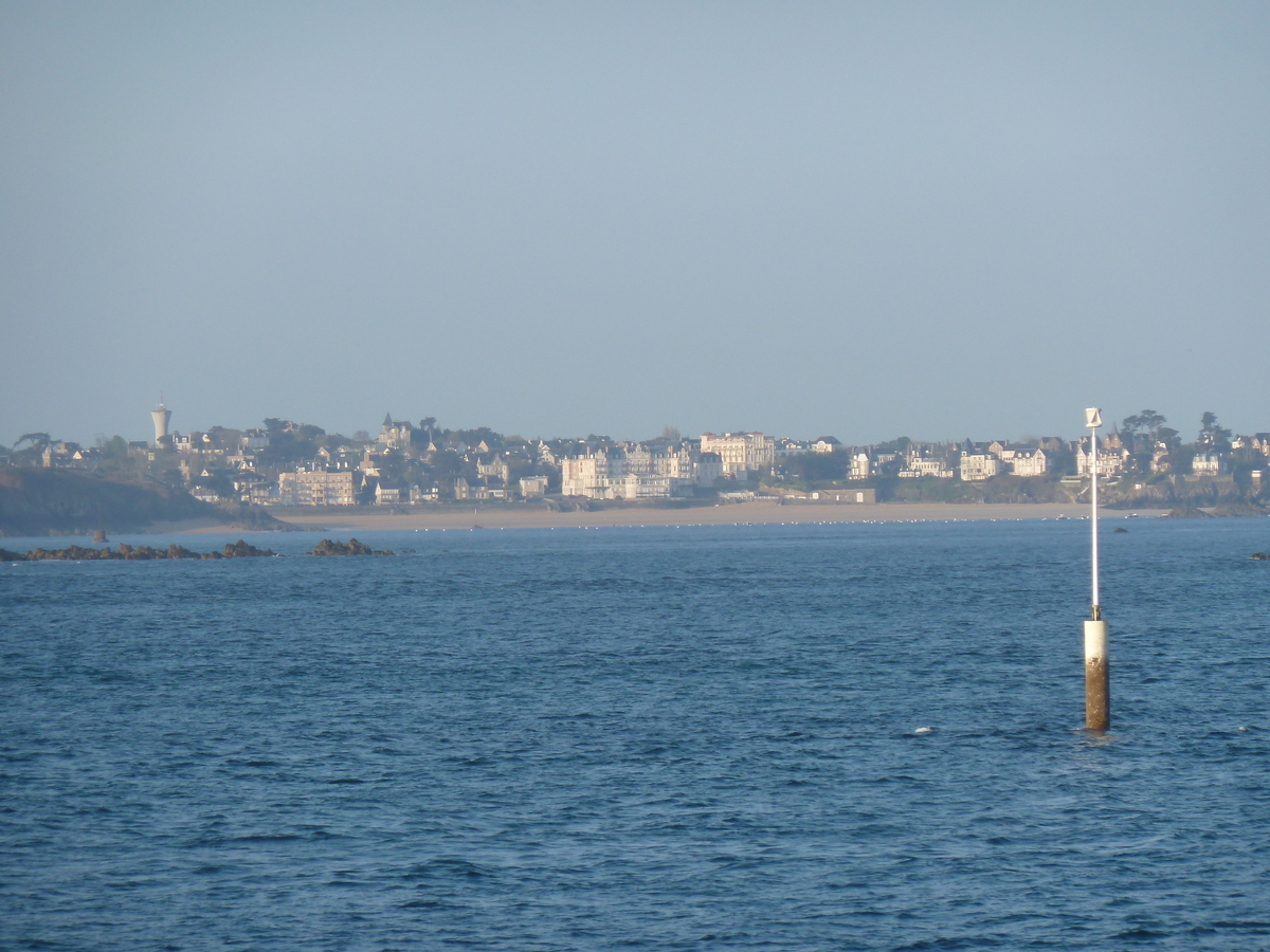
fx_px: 8255
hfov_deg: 8.8
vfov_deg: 6.6
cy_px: 476
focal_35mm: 225
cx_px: 635
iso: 80
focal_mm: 37
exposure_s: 1/250
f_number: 4.6
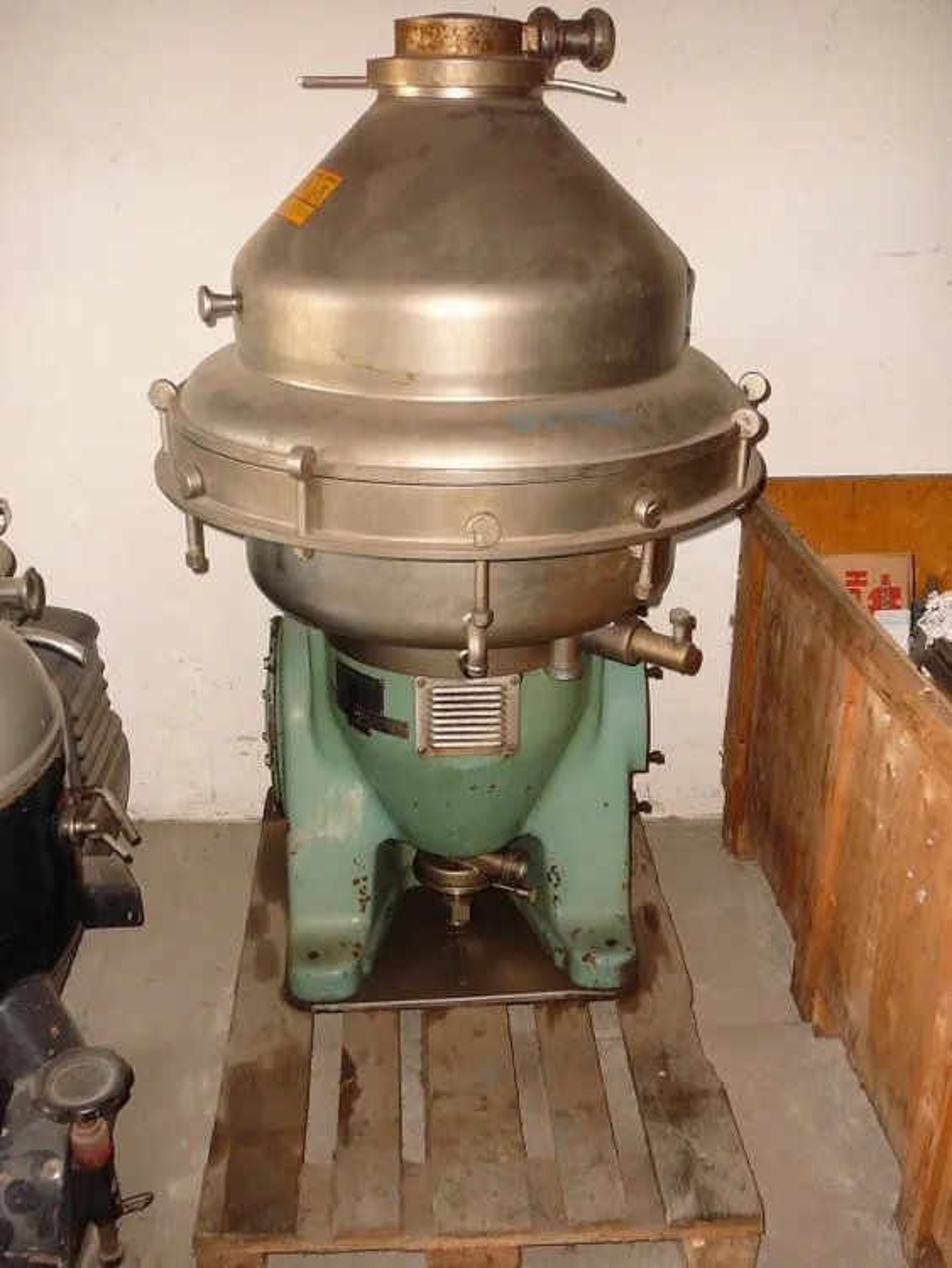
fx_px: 1283
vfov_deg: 52.6
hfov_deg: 40.7
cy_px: 634
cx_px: 476
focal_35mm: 35
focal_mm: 5.2
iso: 200
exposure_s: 1/30
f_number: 2.8
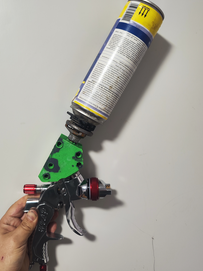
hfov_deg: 45.0
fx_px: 242
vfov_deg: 58.3
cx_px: 75
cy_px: 125
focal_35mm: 31
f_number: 1.69
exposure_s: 1/100
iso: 630
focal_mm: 7.01
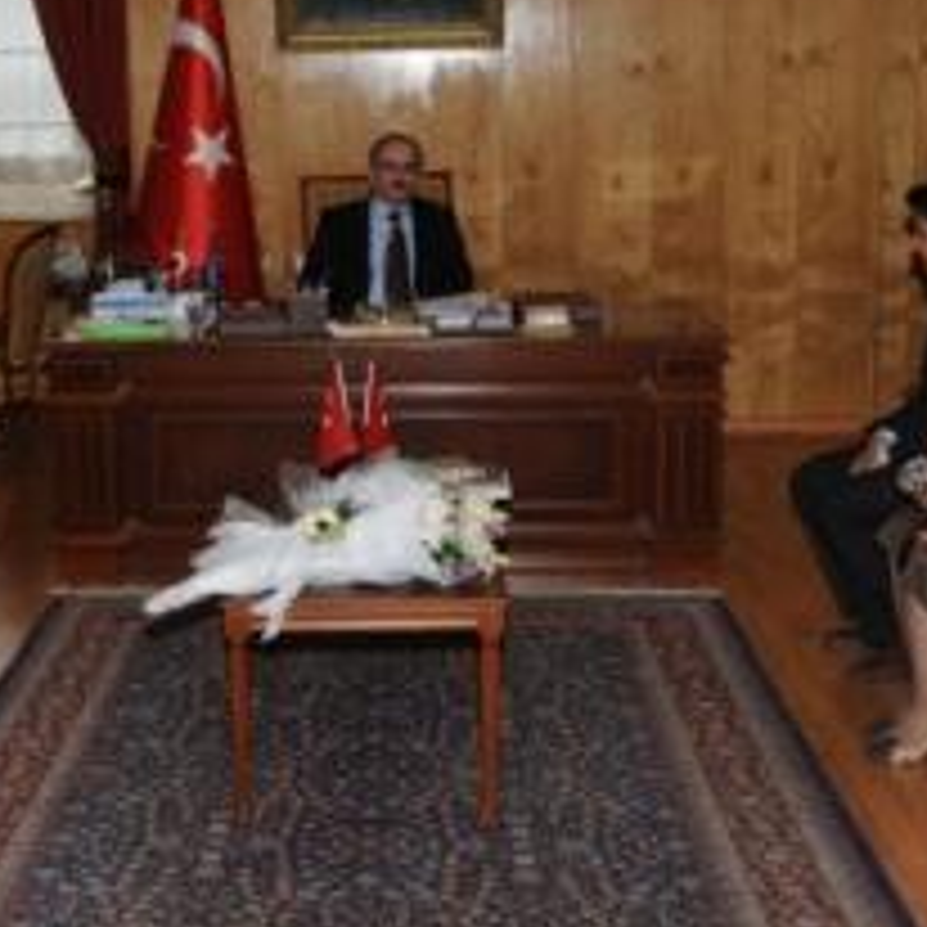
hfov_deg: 28.0
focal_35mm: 61
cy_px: 382
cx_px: 297
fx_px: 1848
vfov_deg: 28.1
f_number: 5
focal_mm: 22
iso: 200
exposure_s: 1/60
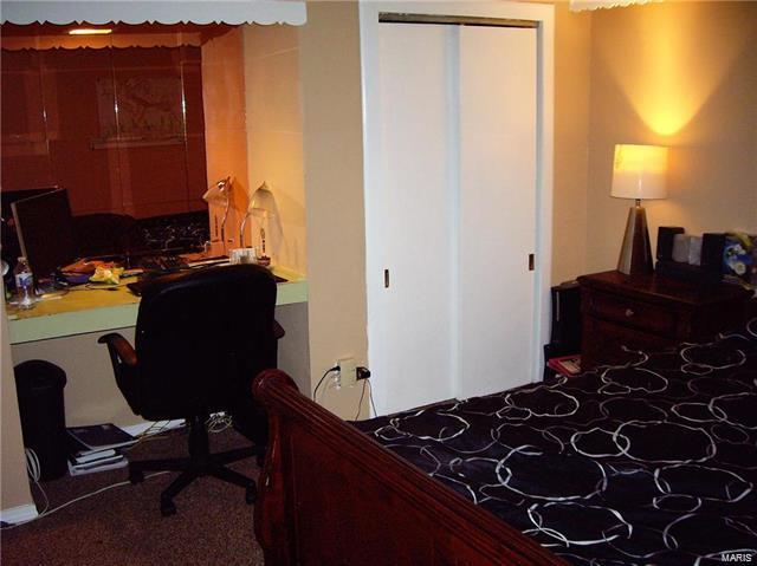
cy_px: 283
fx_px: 830
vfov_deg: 37.7
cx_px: 378
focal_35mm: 38
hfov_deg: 49.0
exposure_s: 1/40
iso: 200
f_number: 2.7
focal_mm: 6.2
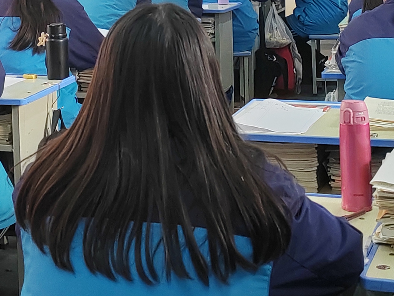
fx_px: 1047
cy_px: -57
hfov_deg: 21.3
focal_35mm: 92
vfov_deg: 15.5
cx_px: 161
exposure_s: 1/100
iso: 500
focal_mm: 5.52
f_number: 1.9
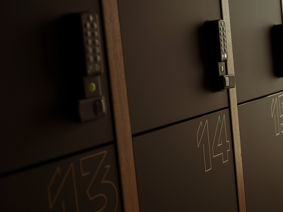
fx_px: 441
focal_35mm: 54
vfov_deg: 27.0
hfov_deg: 35.5
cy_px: 106
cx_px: 161
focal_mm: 49
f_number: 5
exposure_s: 1/60
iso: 400
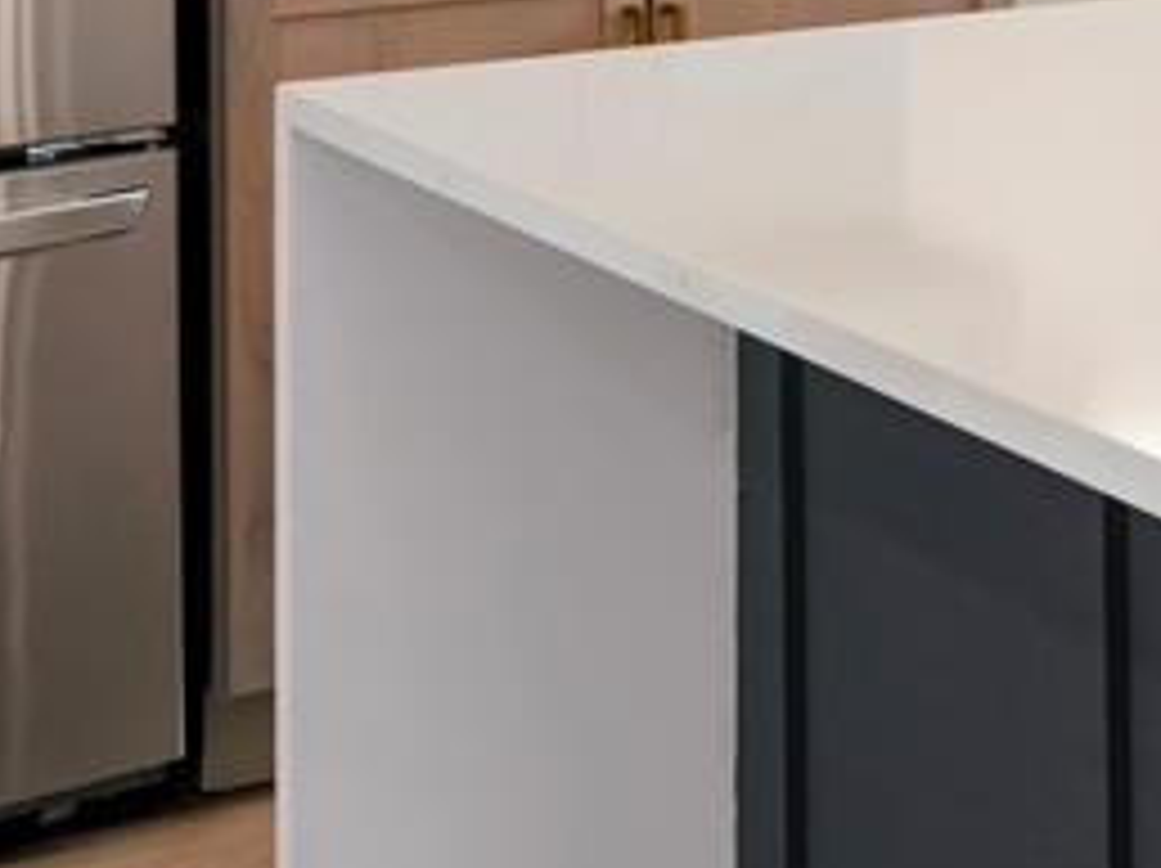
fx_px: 3585
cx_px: 1710
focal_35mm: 107
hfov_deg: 16.8
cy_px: -445
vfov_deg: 13.0
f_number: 8
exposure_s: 1/2
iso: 100
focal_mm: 28
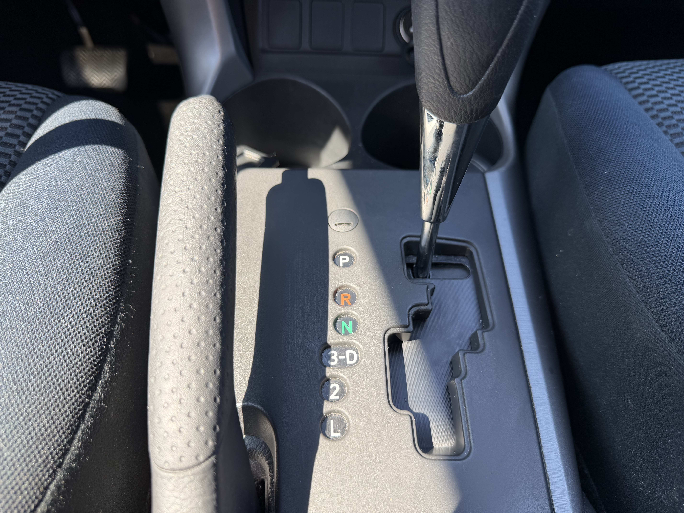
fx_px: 474
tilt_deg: -45.9
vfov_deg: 56.8
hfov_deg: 71.6
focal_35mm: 24
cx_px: 342
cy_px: 256
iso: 80
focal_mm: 6.76
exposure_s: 1/277
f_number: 1.78
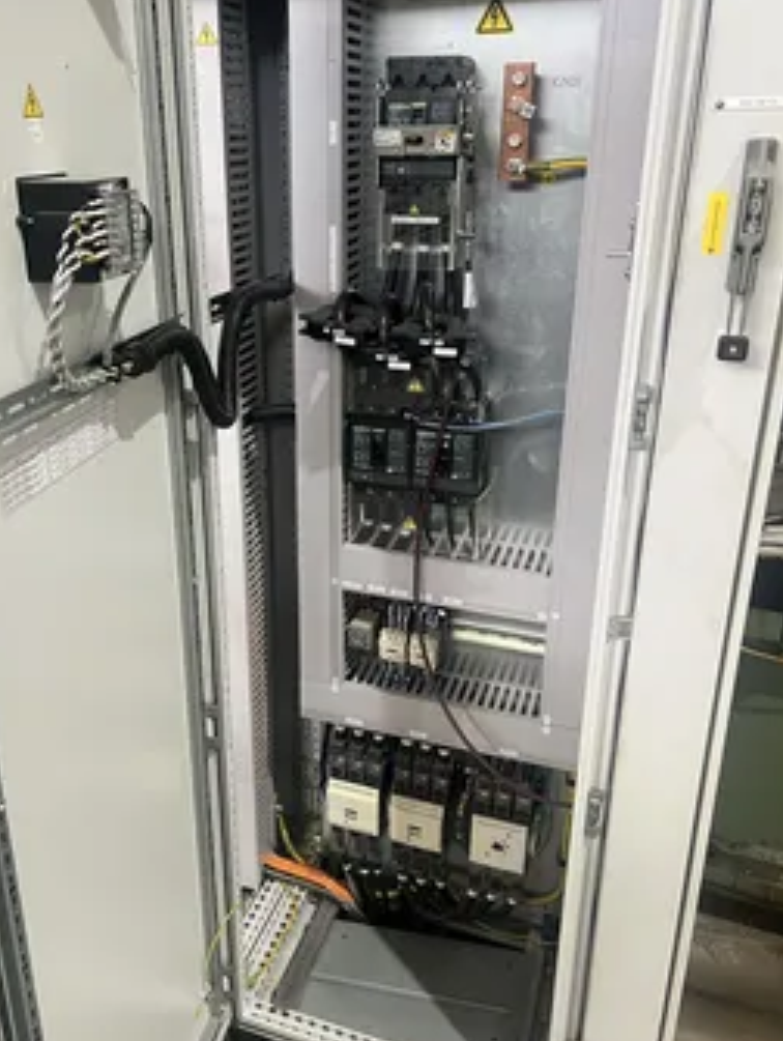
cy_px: 503
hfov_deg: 45.3
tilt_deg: -21.9
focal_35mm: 31
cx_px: 323
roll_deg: +1.0
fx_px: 933
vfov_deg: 58.3
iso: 125
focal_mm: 5.7
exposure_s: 1/60
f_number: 1.5
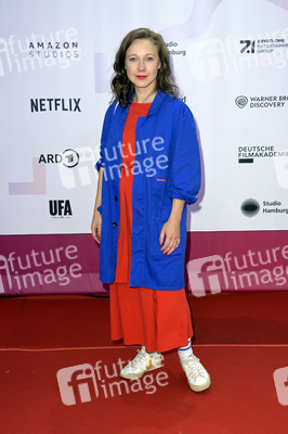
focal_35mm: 55
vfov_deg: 36.3
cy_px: 217
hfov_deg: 24.6
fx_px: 661
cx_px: 144
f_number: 5.6
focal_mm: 55
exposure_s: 1/250
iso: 400
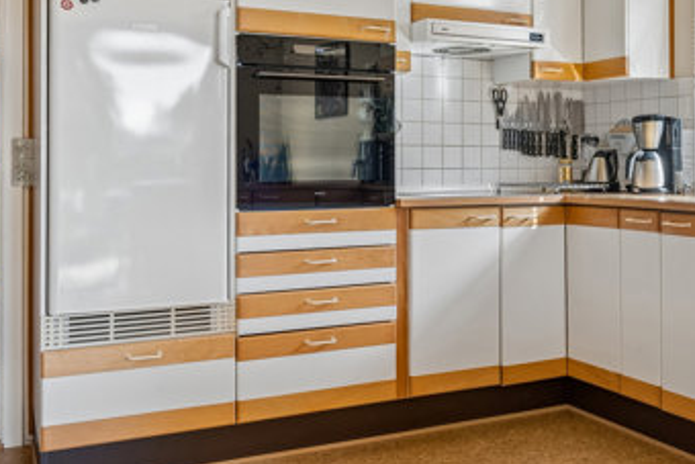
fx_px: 773
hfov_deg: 48.3
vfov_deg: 33.3
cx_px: 397
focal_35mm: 40
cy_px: 185
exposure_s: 1/160
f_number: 5
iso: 400
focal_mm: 17
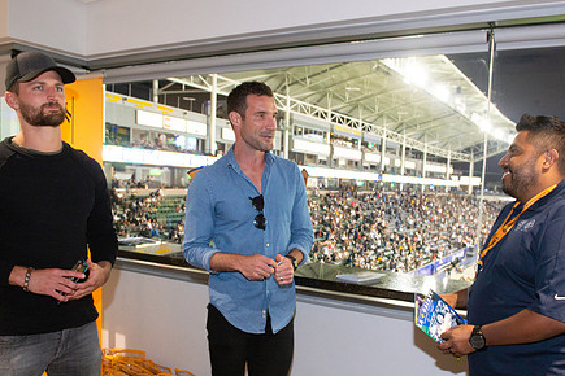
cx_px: 301
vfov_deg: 40.7
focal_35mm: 32
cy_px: 242
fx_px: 502
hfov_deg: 58.7
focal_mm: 24
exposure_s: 1/60
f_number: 6.3
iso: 640
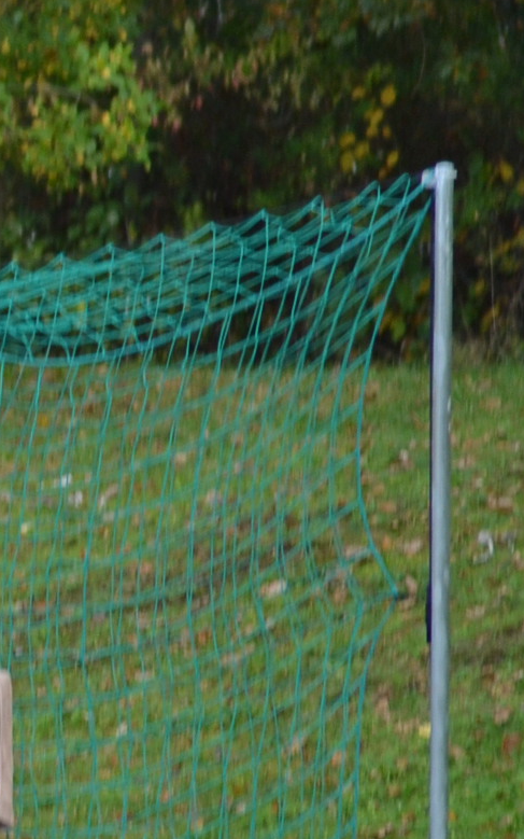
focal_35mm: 747
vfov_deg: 2.8
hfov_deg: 1.8
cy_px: 653
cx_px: -678
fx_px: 17054
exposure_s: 1/500
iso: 500
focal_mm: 165
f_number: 4.5
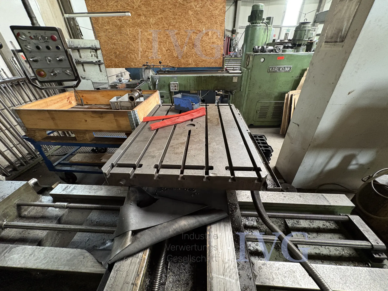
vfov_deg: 85.7
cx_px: 194
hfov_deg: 102.1
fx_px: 157
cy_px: 146
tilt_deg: -32.6
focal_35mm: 14
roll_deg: +1.7
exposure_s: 1/50
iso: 500
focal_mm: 2.22
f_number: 2.2
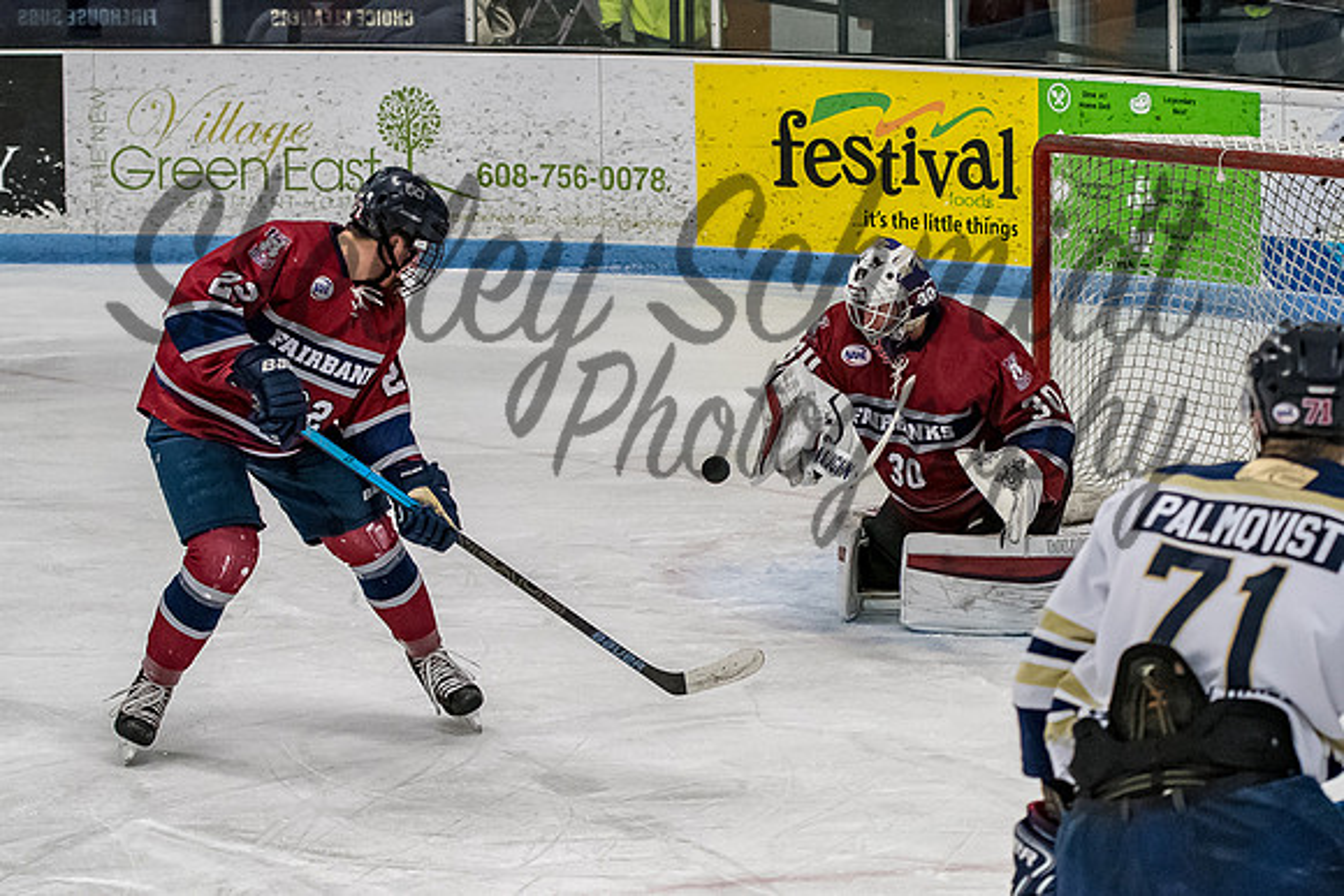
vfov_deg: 8.8
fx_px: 5823
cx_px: 938
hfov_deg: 13.1
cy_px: 459
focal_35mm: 156
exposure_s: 1/800
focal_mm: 70
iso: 2800
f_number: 4
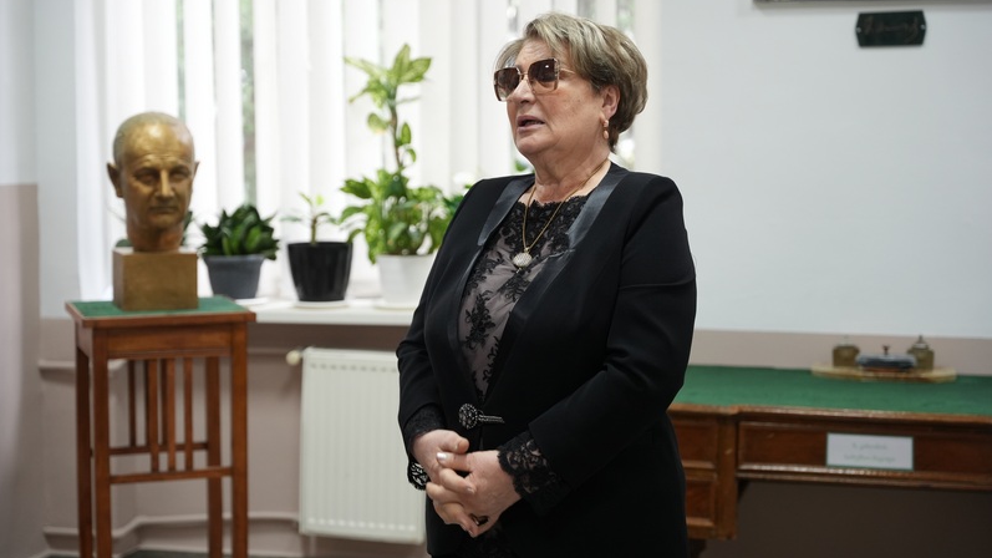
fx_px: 1647
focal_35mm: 63
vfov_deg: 19.2
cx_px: 495
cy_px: 257
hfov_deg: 33.5
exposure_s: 1/125
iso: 1600
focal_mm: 59.6
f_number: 2.8
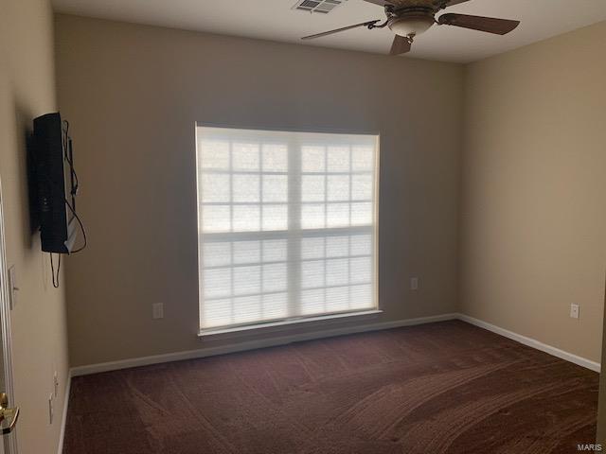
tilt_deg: -4.4
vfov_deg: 53.1
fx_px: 455
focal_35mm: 26
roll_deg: -0.3
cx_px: 303
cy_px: 227
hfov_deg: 67.3
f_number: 1.8
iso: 25
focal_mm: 4.25
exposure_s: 1/518
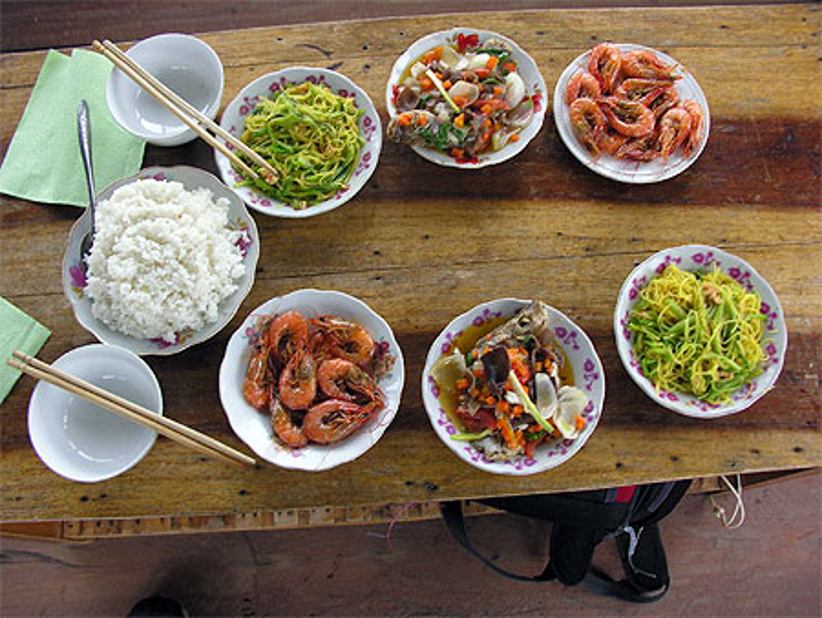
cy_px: 309
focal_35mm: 35
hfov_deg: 52.6
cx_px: 411
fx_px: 832
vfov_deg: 40.7
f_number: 2.8
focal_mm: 8.9
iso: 50
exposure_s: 1/29.4
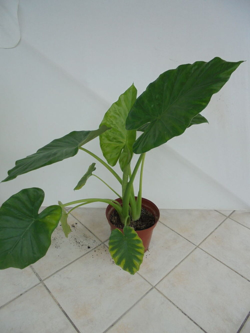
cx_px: 125
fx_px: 250
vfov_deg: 67.3
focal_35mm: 26
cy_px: 166
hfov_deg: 53.1
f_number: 3.5
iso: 100
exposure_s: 1/500
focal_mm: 4.6
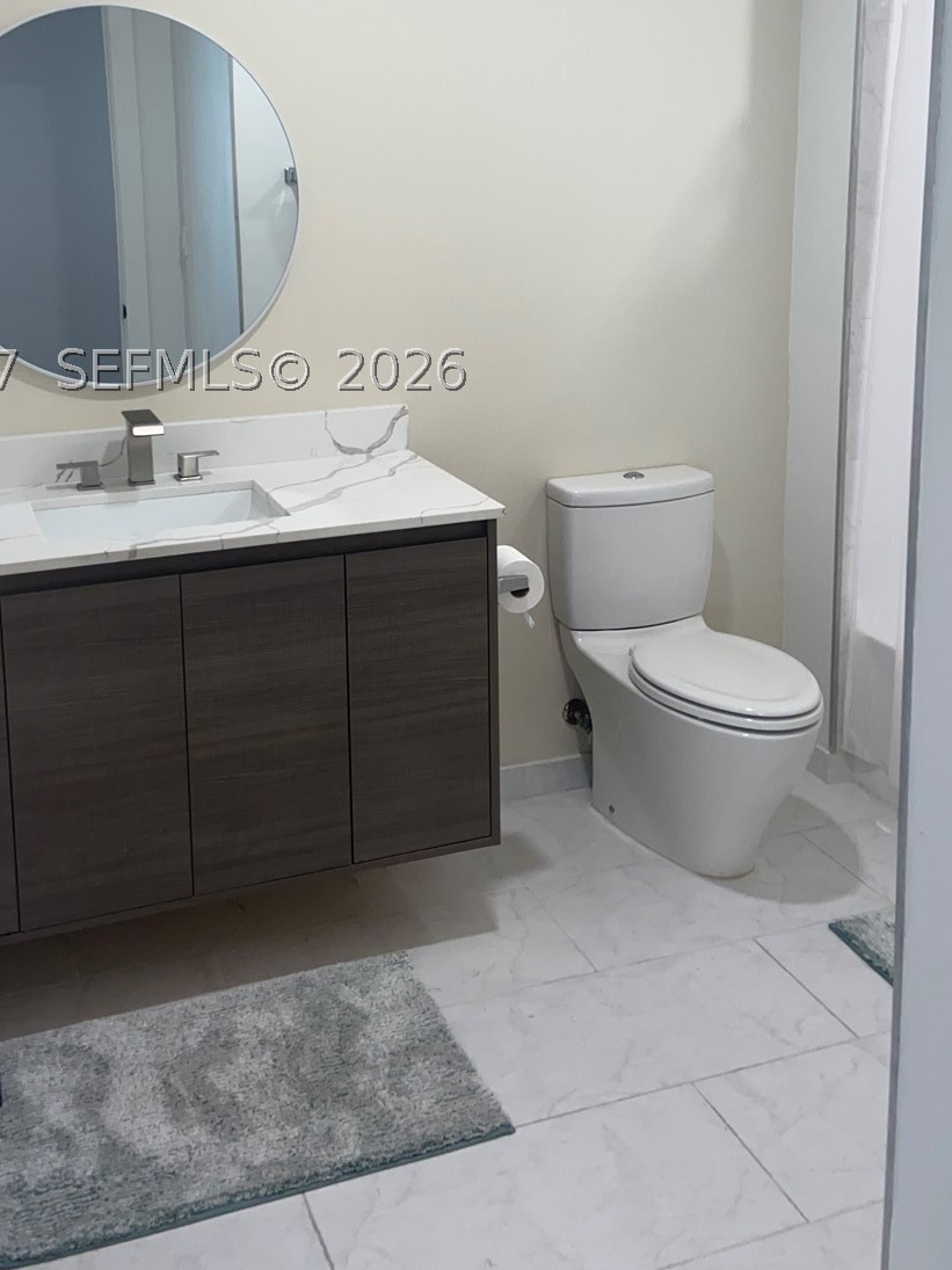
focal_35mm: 38
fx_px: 1394
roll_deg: +1.3
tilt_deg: -9.4
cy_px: 370
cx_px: 398
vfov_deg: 47.7
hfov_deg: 37.6
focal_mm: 4.25
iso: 32
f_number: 1.8
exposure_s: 1/46
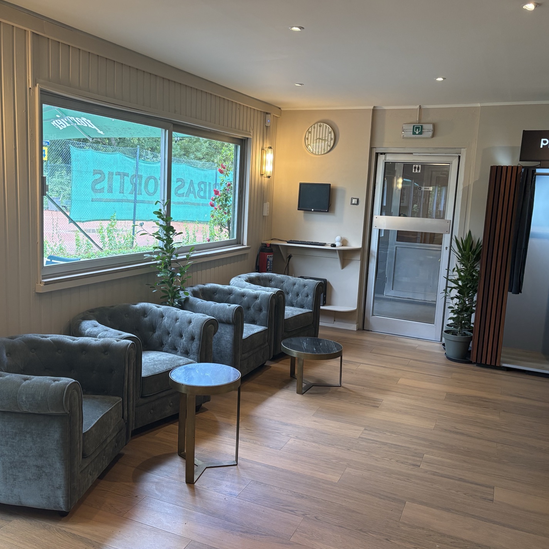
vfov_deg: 52.5
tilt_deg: -9.4
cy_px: 274
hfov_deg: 52.5
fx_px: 556
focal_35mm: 31
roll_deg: -2.7
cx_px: 253
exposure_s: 1/100
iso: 160
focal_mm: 5.96
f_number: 1.6
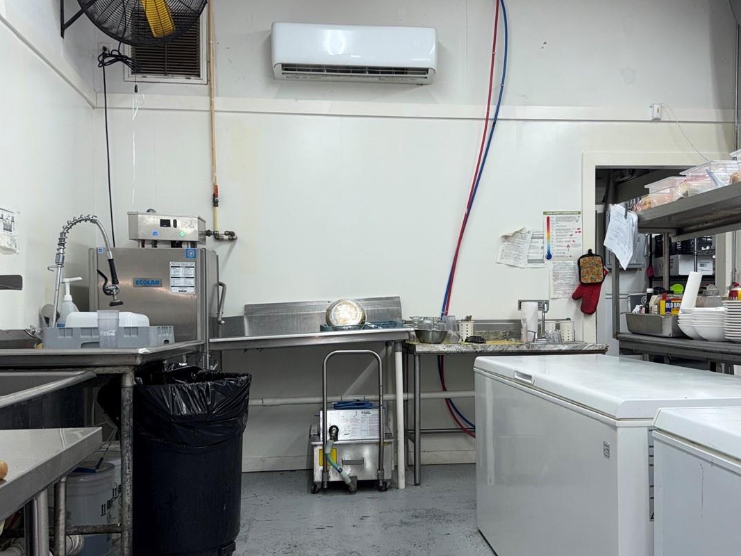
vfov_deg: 39.5
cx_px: 410
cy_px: 322
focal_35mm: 36
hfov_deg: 51.3
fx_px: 771
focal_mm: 6.76
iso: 80
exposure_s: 1/120
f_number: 1.78
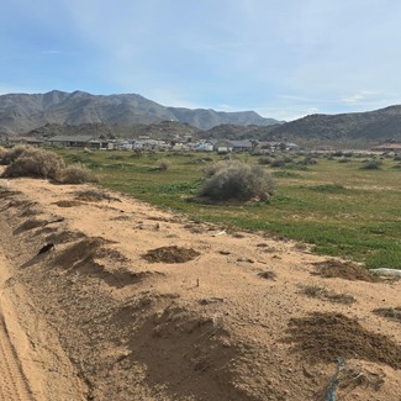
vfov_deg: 41.8
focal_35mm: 40
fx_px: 524
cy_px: 215
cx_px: 111
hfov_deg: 40.9
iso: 12
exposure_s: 1/1218
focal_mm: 6.3
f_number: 1.7
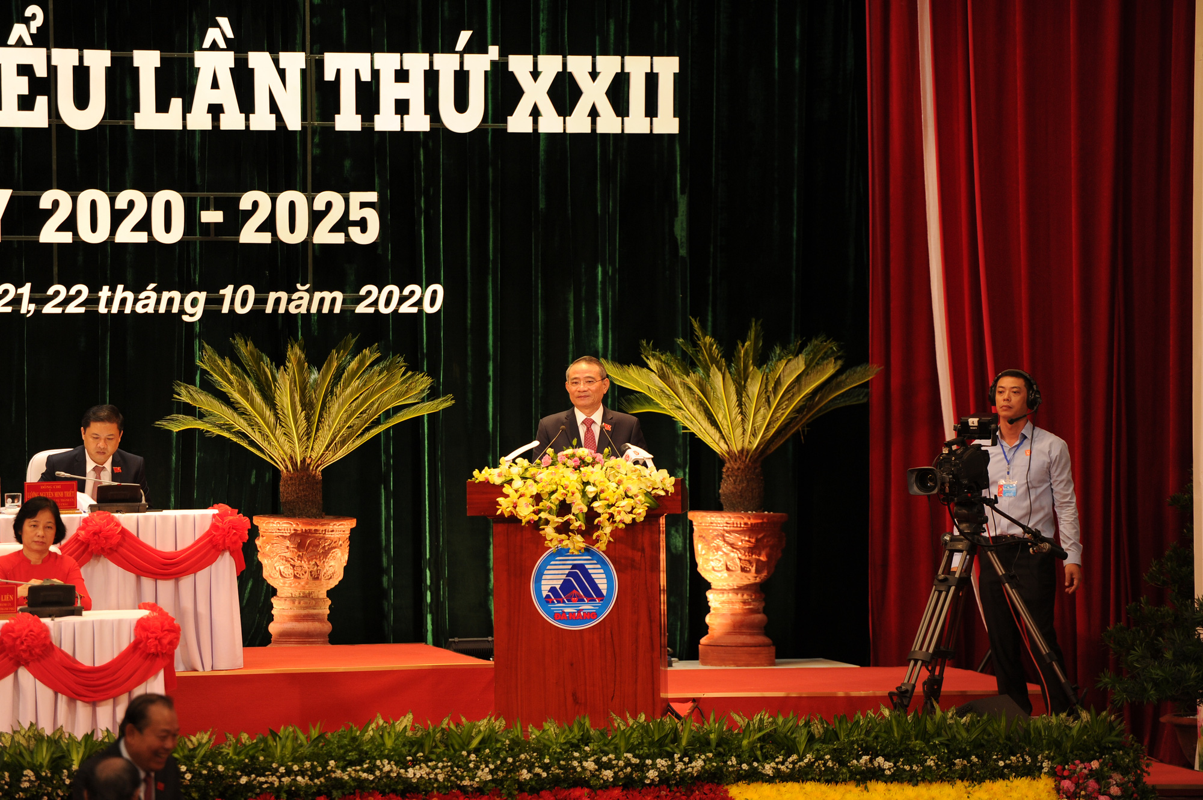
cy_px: 400
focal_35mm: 200
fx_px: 6679
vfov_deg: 6.9
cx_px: 602
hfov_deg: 10.3
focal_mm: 200
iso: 1000
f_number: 2.8
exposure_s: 1/250
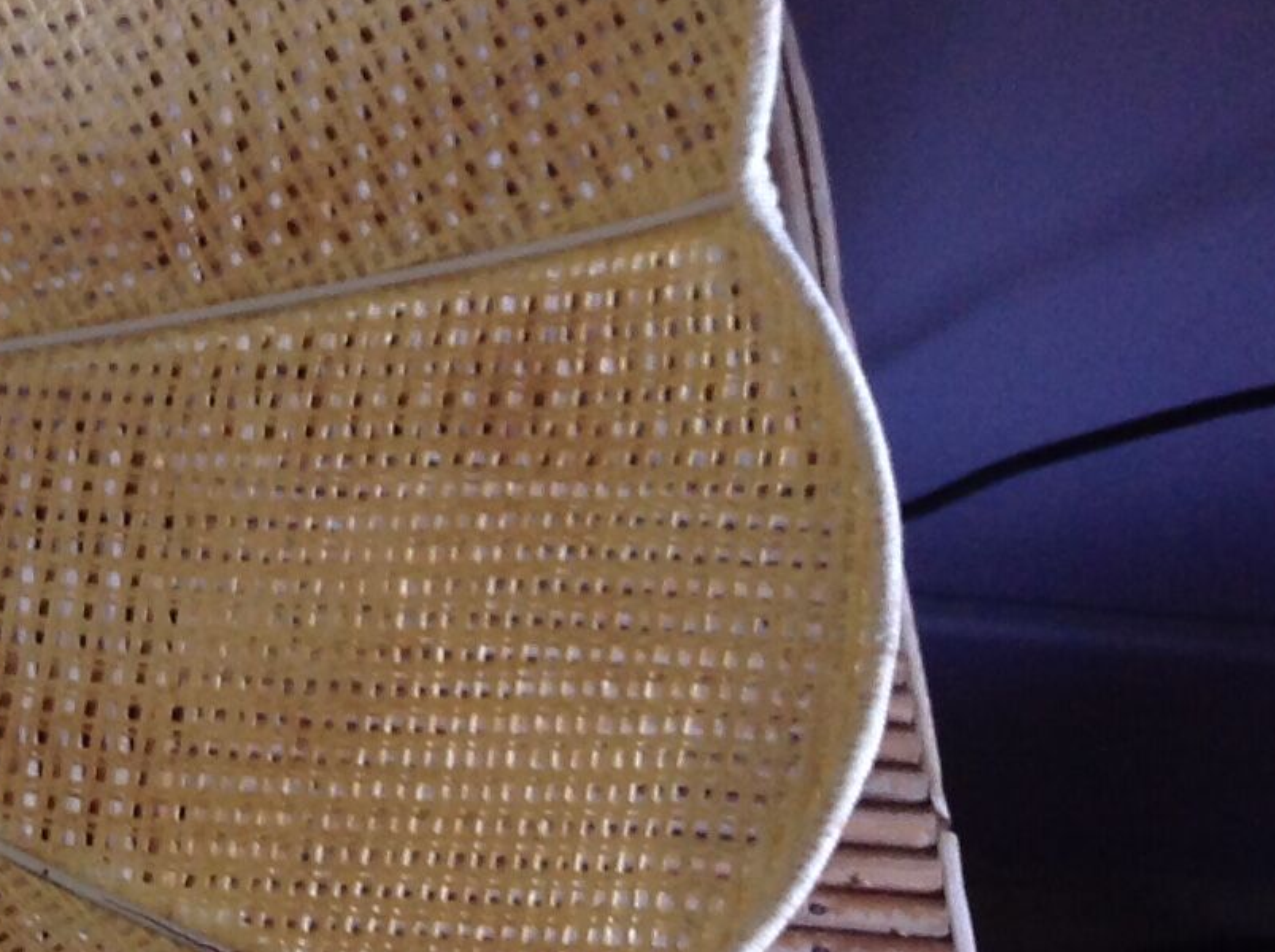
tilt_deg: -52.4
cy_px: 255
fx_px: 4157
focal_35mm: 113
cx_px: -581
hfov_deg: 16.1
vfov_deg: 13.0
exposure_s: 1/15
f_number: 2.4
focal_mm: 4.28
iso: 80
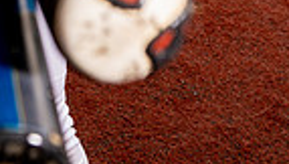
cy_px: -237
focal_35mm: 115
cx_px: 10
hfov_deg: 18.2
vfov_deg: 9.4
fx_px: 883
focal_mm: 35
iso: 320
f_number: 5
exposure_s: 1/250
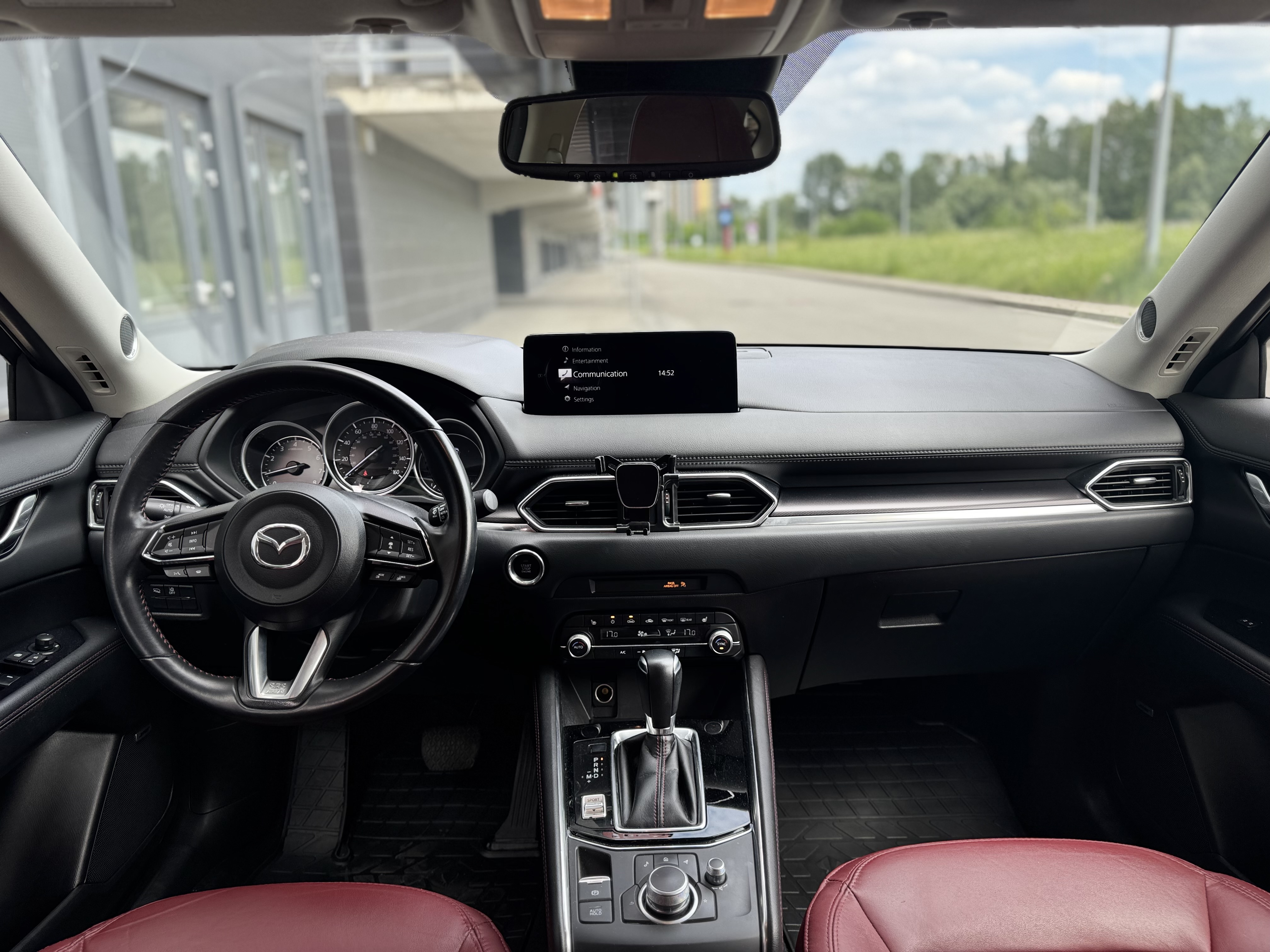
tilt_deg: -13.6
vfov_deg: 56.8
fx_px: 881
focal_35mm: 24
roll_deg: +2.4
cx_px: 635
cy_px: 476
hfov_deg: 71.6
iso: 80
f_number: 1.78
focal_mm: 6.76
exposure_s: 1/397
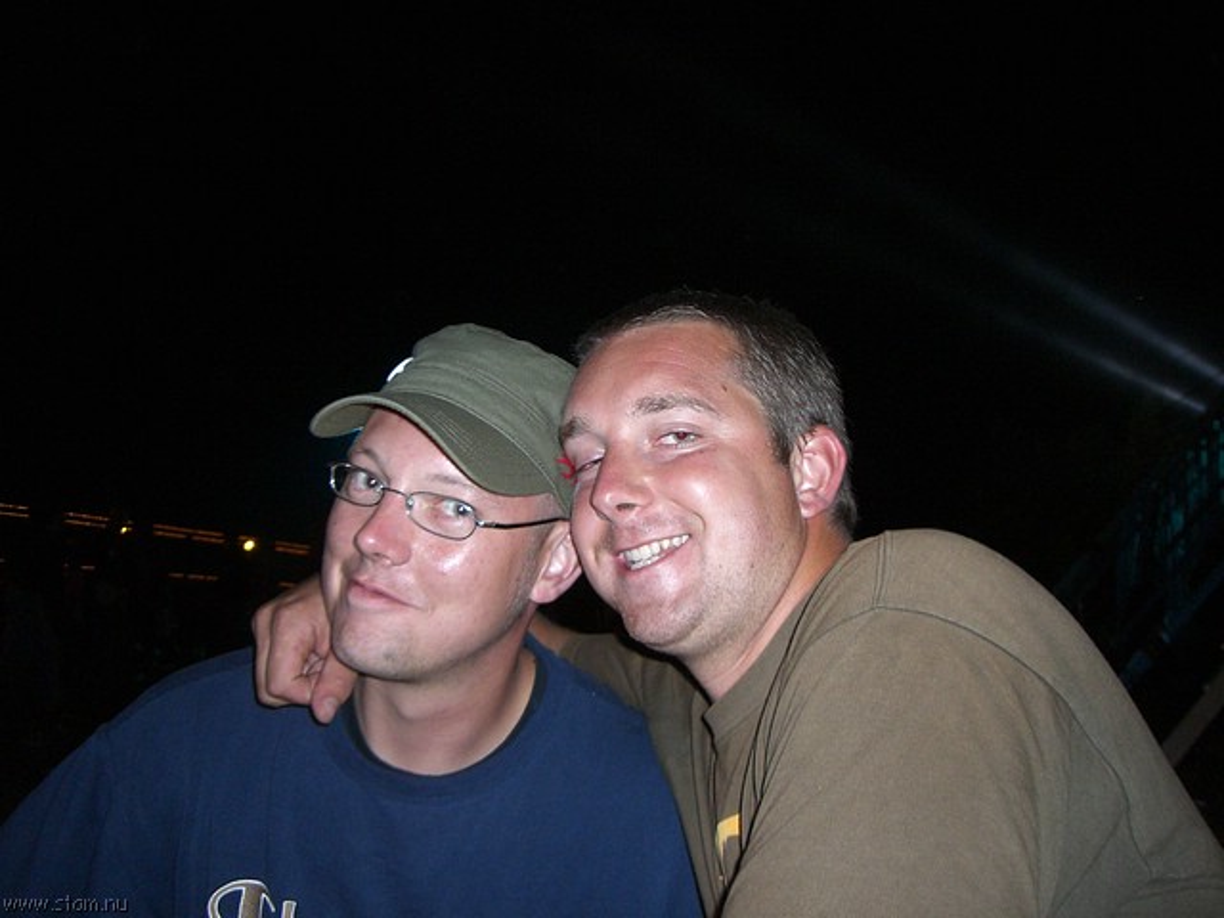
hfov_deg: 49.0
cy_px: 459
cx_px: 612
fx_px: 1344
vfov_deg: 37.7
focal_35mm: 38
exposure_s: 1/60
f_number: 2.7
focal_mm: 6.2
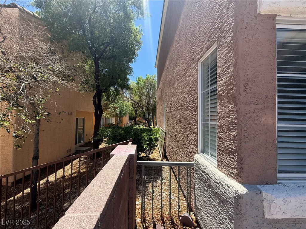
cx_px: 153
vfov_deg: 85.7
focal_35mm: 14
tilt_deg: +0.4
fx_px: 124
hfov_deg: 102.1
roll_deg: -4.0
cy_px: 114
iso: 64
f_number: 2.2
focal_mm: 2.22
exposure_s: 1/1167
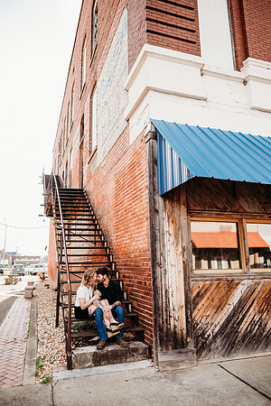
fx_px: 271
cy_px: 203
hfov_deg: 53.1
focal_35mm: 24
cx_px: 136
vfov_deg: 73.7
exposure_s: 1/500
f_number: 2.8
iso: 100
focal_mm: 24
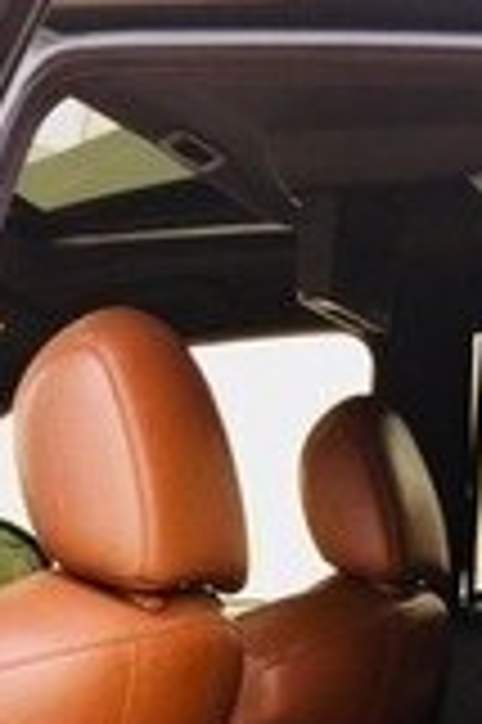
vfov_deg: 19.8
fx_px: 1872
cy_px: 994
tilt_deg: -6.7
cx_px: 432
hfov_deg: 14.5
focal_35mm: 93
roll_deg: -2.2
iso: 32
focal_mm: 4.15
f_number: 2.2
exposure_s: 1/50
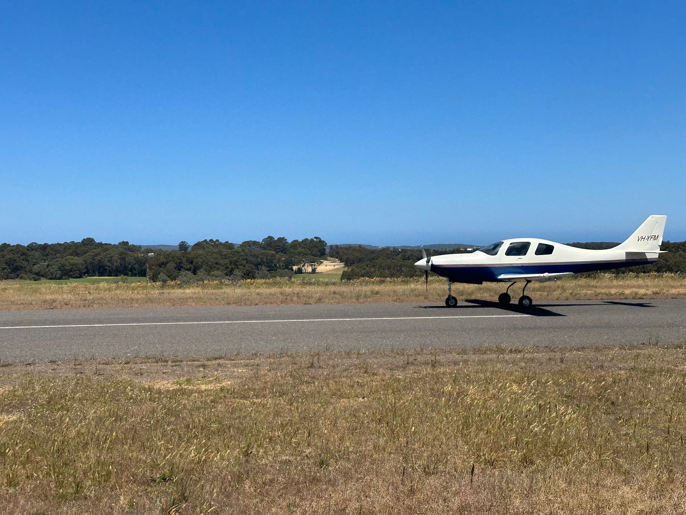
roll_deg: +0.9
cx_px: 343
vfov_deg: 30.3
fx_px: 951
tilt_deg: -0.5
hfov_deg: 39.7
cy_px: 258
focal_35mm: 48
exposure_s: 1/6211
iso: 64
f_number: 1.78
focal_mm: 6.86
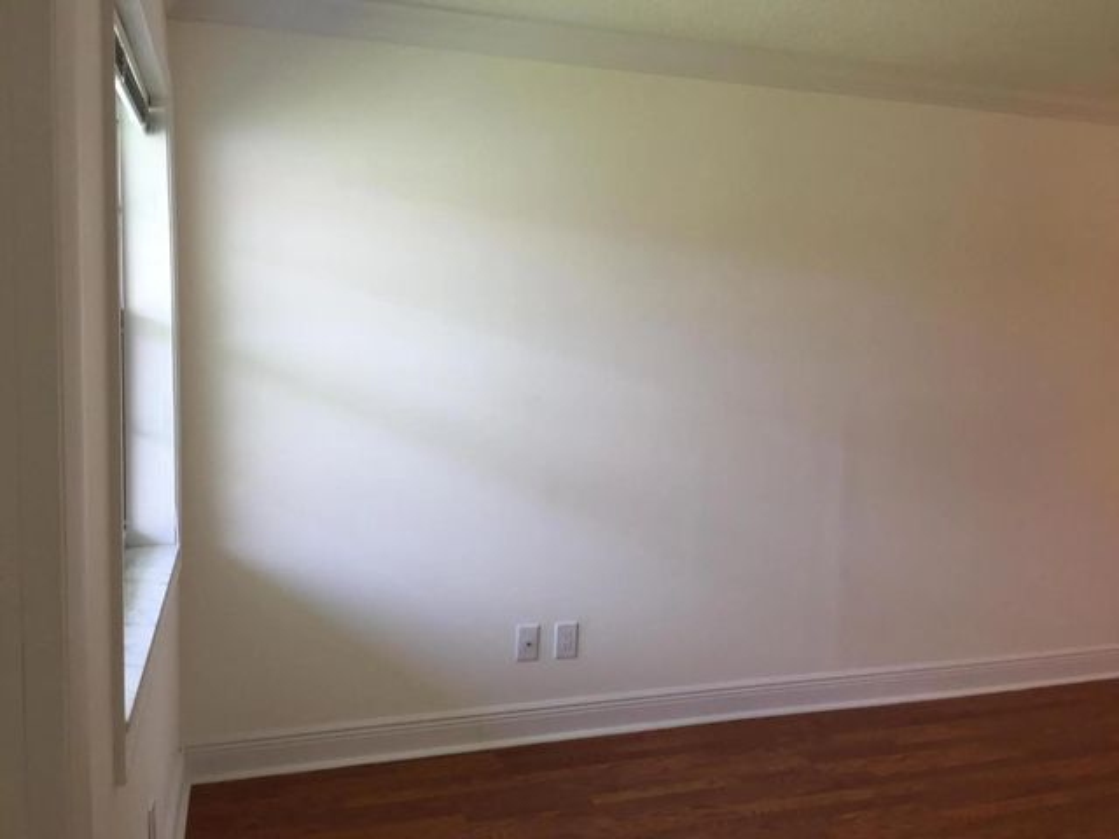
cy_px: 420
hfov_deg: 61.7
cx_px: 560
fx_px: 937
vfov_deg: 48.2
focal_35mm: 29
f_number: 2.2
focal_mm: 4.15
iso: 50
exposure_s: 1/120
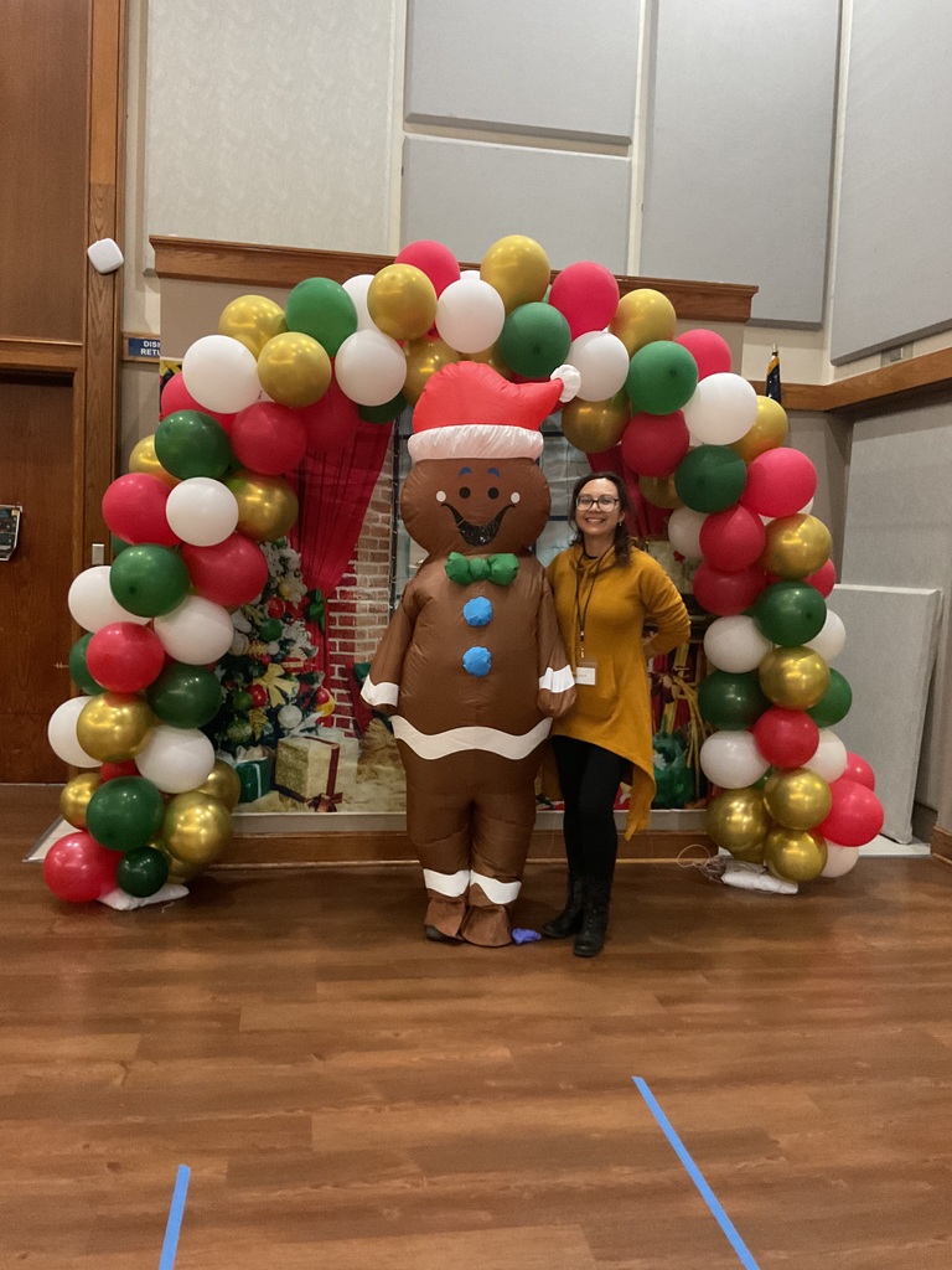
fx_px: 1063
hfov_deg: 48.2
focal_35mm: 29
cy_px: 635
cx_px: 476
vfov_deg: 61.7
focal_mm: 3
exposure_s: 1/30
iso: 500
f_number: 1.8
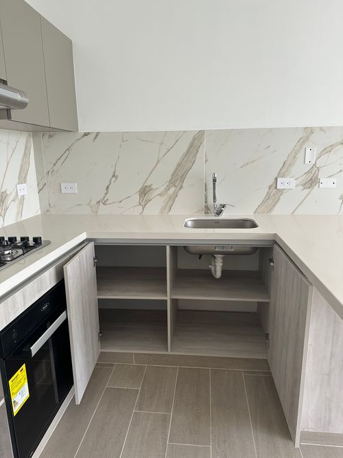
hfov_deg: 56.8
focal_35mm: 24
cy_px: 229
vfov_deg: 71.6
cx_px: 172
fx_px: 317
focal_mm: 6.86
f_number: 1.78
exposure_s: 1/121
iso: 125
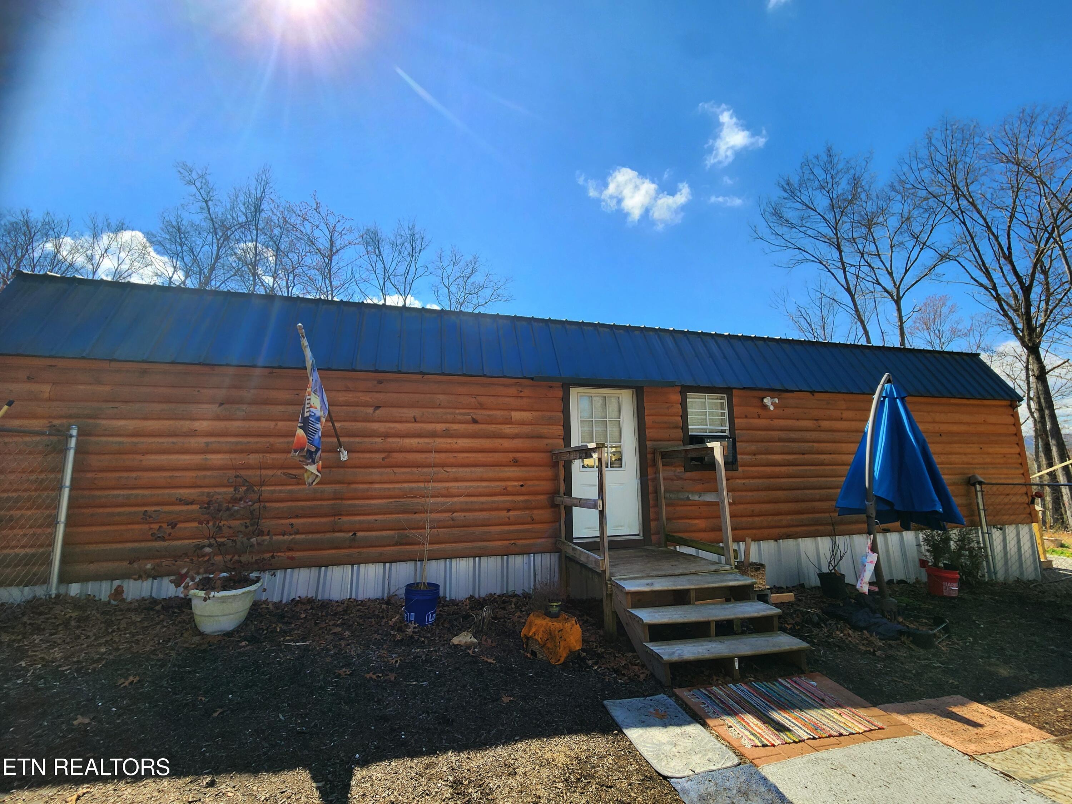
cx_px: 536
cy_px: 402
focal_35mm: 13
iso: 50
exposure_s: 1/1641
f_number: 2.2
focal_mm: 2.2
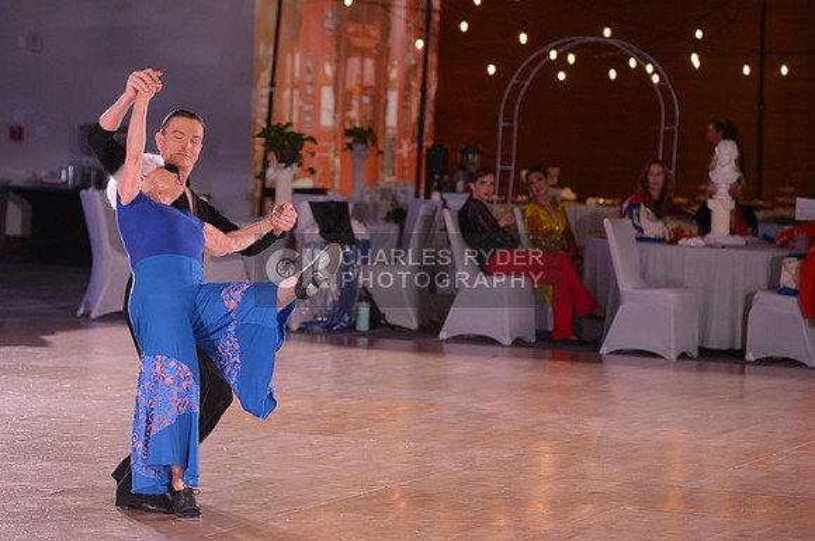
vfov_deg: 9.4
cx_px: 408
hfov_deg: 14.2
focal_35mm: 145
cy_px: 270
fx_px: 3278
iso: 2500
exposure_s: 1/250
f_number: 5.6
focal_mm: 145
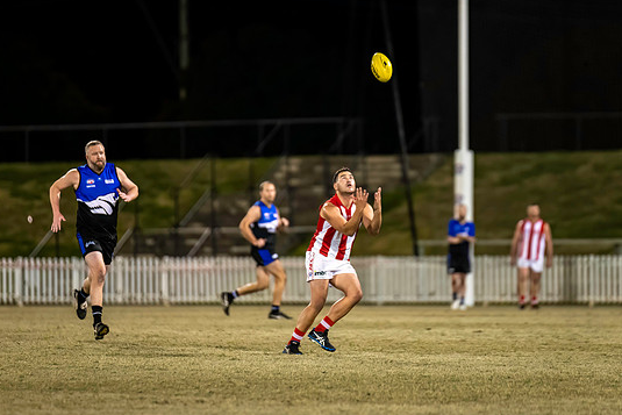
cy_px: 201
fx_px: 6601
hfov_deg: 5.4
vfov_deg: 3.6
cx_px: 300
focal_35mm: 382
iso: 2500
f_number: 2.8
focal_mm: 300
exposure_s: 1/1250
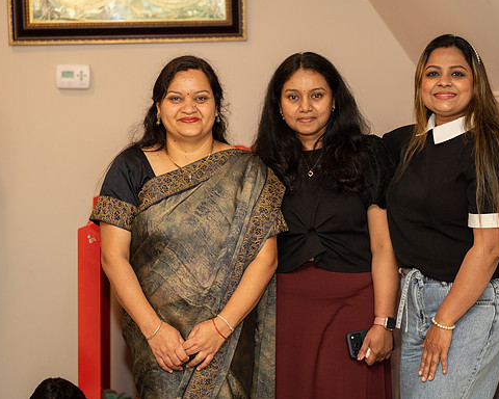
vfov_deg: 17.5
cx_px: 295
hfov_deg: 21.7
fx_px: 1300
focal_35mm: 88
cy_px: 199
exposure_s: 1/160
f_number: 2.8
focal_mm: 77
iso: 800
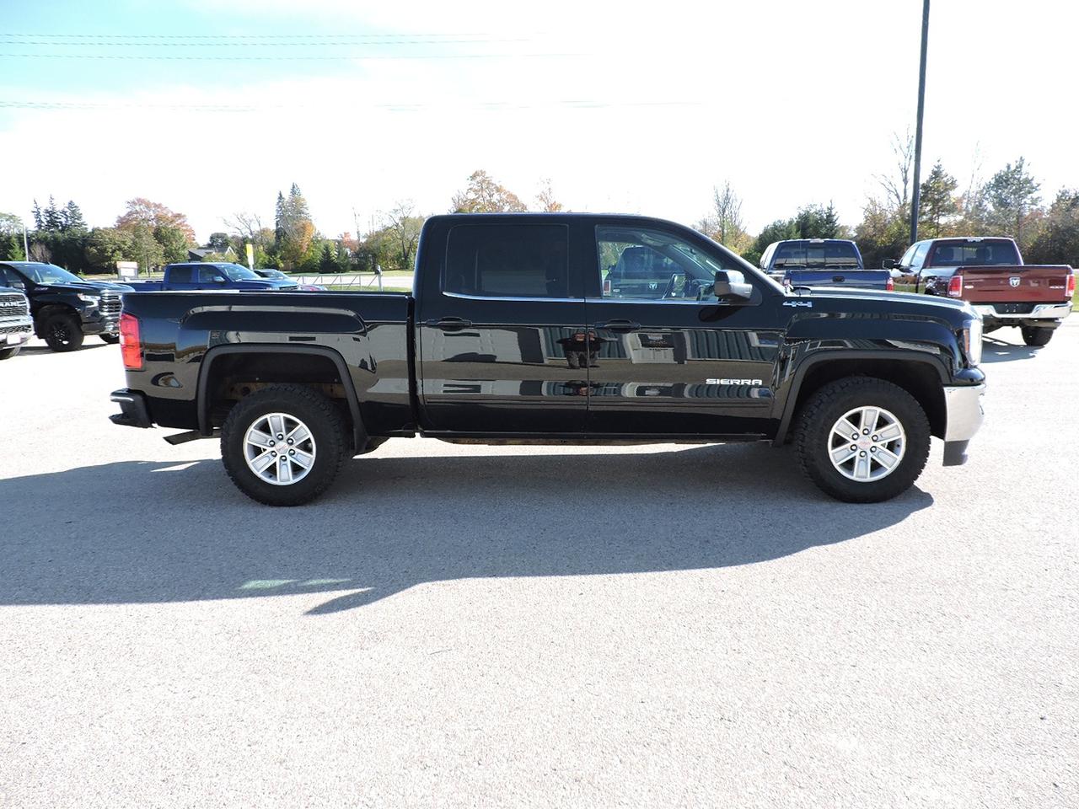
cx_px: 540
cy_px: 404
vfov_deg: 56.8
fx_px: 748
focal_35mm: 24
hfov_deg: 71.6
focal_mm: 4.3
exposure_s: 1/400
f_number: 3
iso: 100
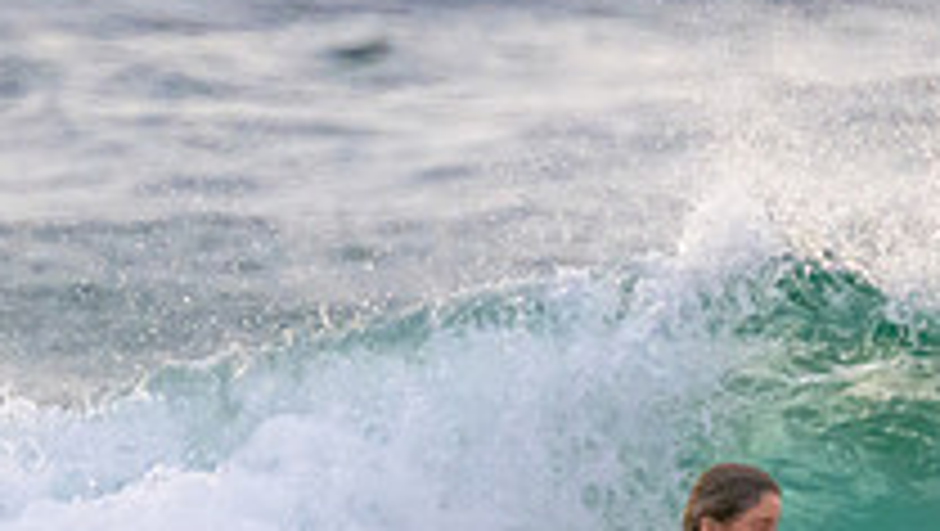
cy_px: 695
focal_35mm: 2327
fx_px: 58053
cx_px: 864
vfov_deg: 0.5
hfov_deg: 0.9
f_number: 11
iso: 12800
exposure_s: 1/2000
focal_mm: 800
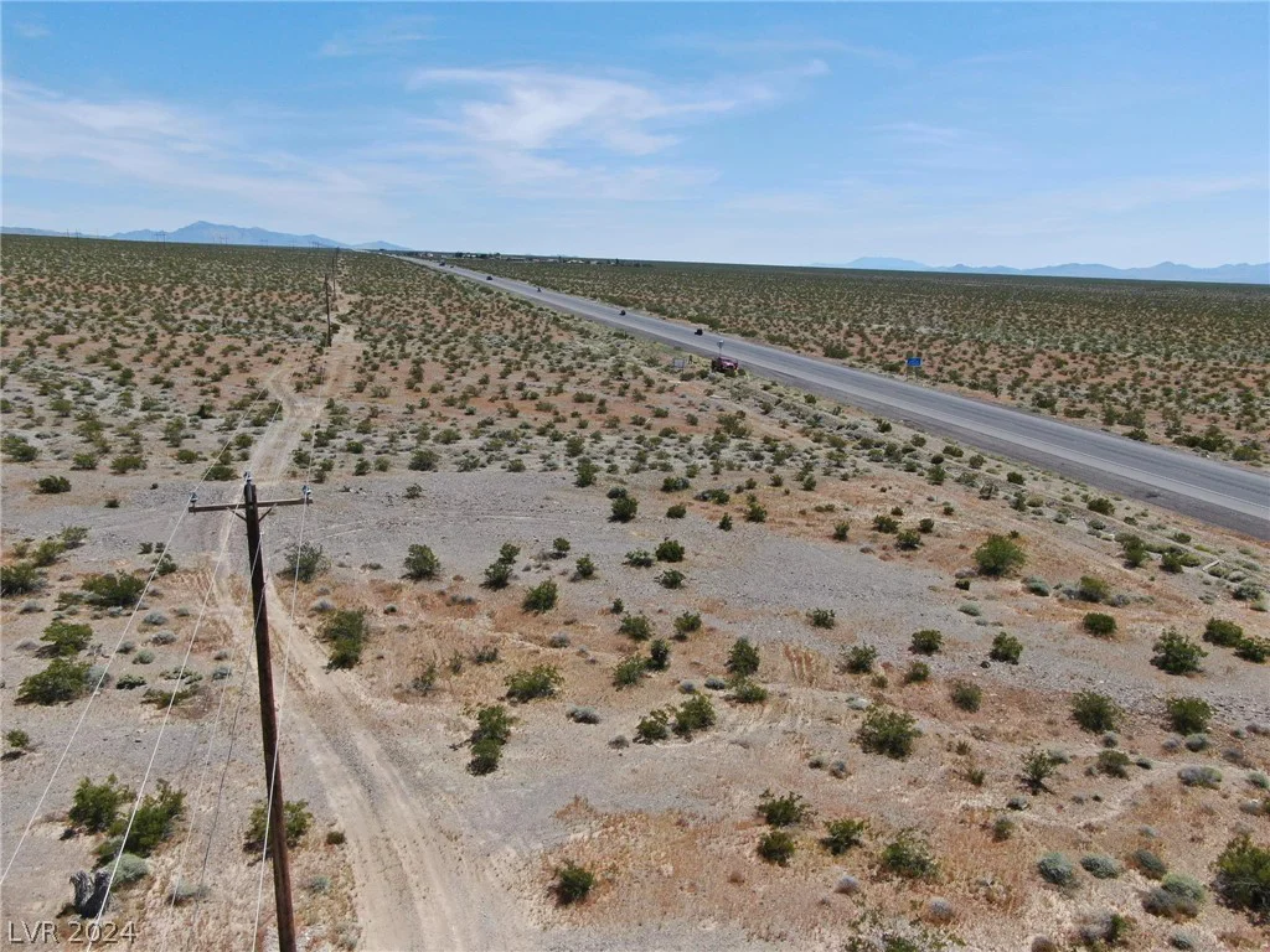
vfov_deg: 56.8
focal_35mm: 24
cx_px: 635
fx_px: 881
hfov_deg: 71.6
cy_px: 476
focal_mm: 4.39
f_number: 2.8
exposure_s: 1/2000
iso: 110
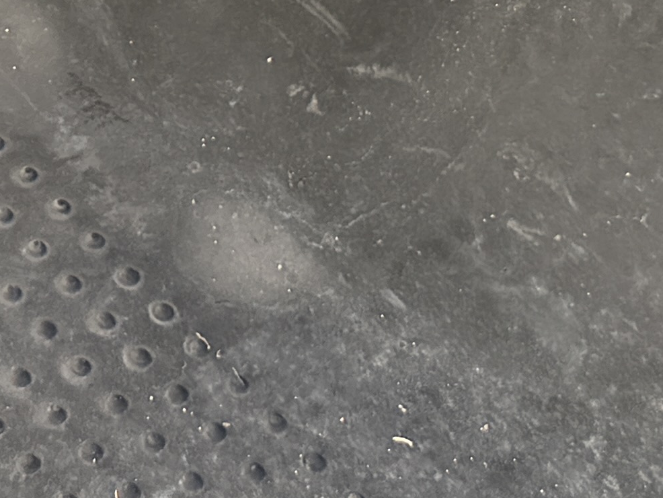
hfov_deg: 14.1
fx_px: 2663
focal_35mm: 139
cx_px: 79
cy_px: -402
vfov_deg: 10.1
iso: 100
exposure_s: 1/992
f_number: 1.78
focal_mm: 6.76
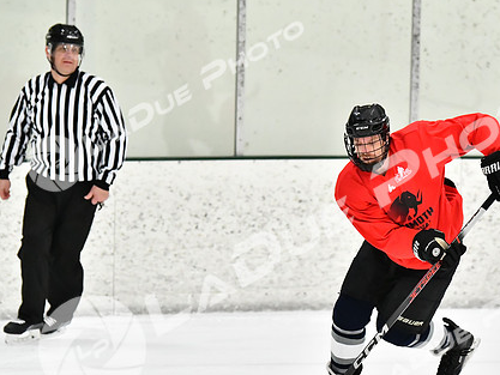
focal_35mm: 301
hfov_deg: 6.6
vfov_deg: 4.9
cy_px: 226
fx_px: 4349
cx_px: 305
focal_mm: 150
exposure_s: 1/1600
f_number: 2.8
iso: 6400
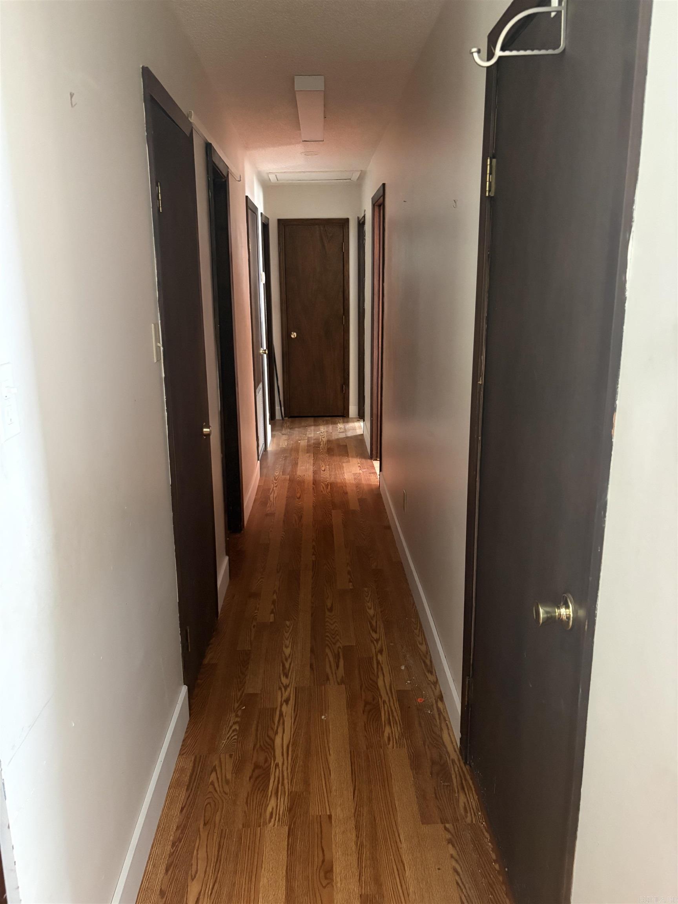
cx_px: 339
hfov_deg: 53.1
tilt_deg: -12.4
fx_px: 679
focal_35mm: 26
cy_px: 452
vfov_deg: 67.3
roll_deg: -0.5
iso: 640
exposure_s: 1/30
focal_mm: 5.96
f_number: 1.6
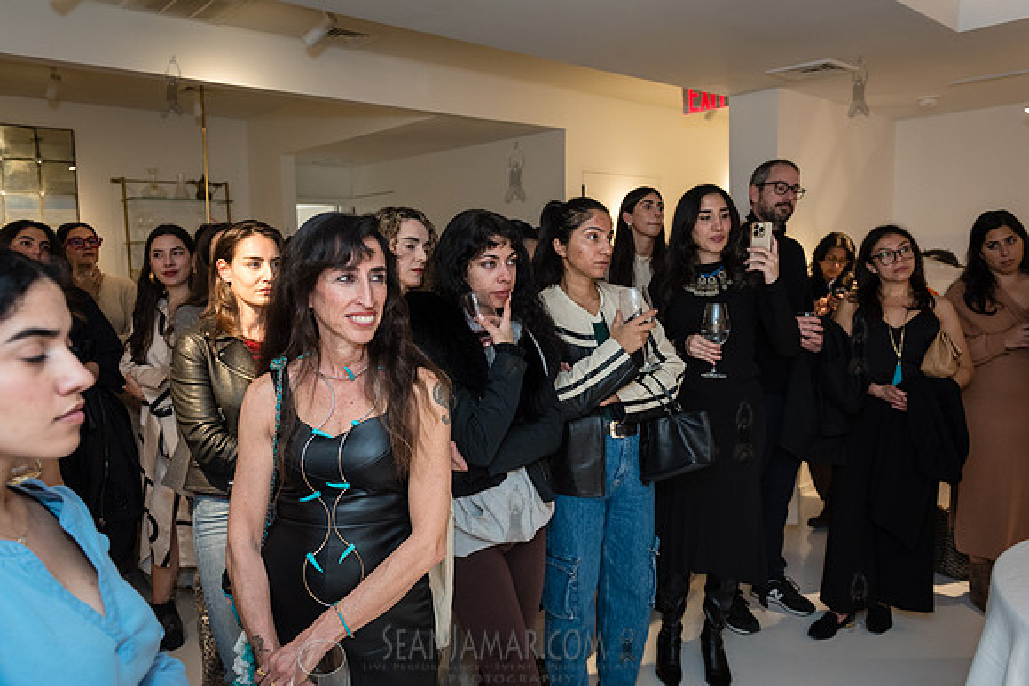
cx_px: 514
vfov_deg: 48.0
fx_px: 772
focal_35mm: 27
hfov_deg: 67.4
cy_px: 343
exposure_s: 1/250
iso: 1600
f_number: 4
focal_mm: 27
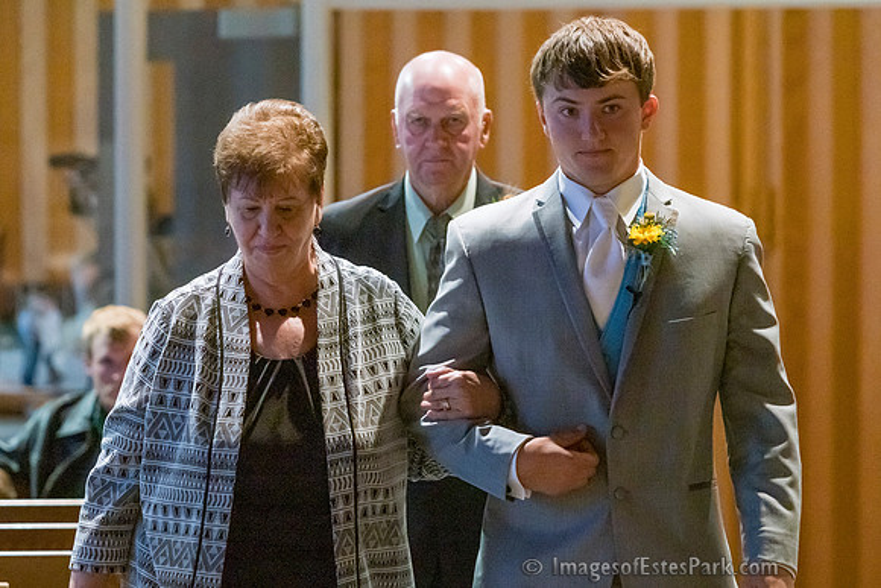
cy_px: 294
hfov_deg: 14.7
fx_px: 3427
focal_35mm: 140
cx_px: 440
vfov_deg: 9.8
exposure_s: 1/200
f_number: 4
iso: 3200
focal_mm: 140
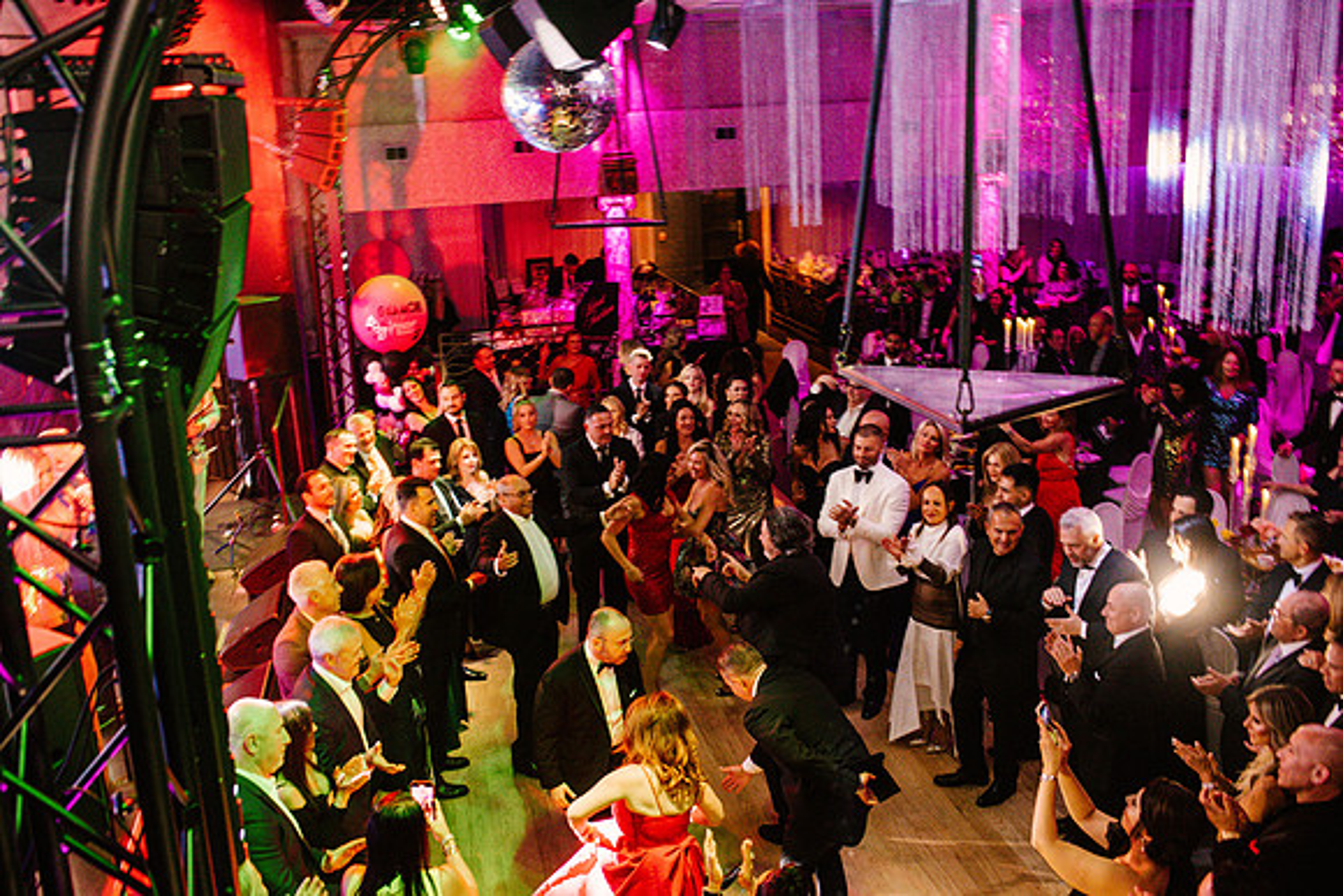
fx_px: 1306
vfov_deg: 37.9
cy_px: 448
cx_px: 672
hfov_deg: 54.4
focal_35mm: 35
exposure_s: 1/200
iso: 2500
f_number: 3.5
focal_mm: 35
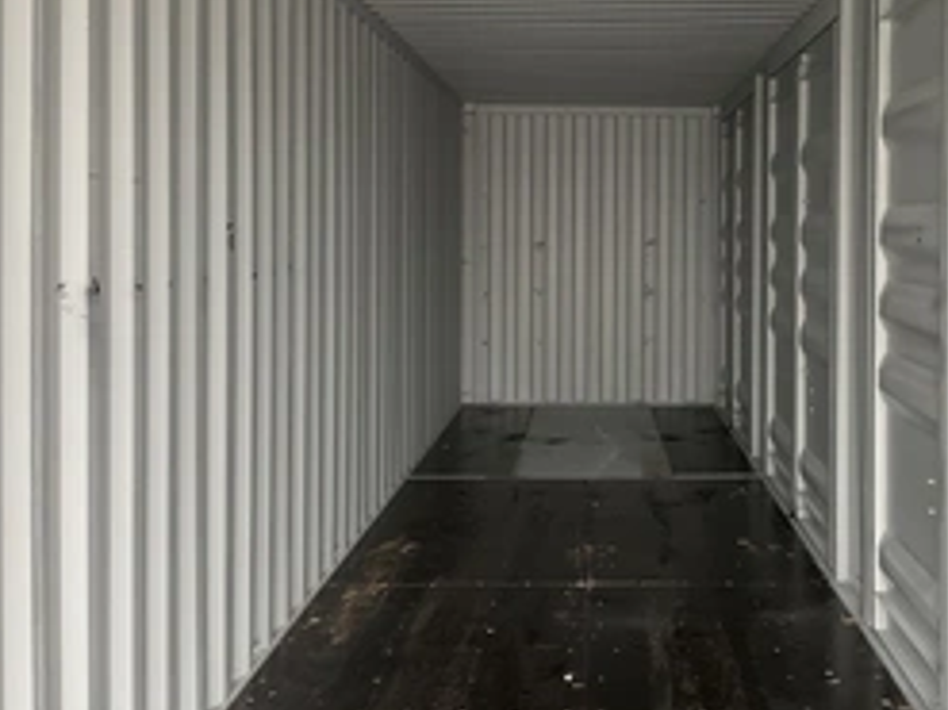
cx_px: 641
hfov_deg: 39.9
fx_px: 1287
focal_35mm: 47
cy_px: 253
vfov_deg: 30.7
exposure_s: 1/60
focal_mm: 3
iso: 125
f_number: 1.8
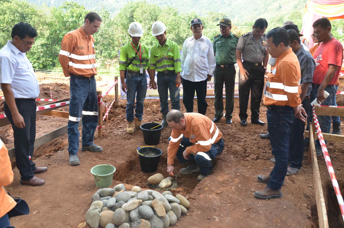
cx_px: 172
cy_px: 114
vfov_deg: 41.5
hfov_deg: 59.6
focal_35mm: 32
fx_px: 300
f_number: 5.6
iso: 640
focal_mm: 21
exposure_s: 1/250
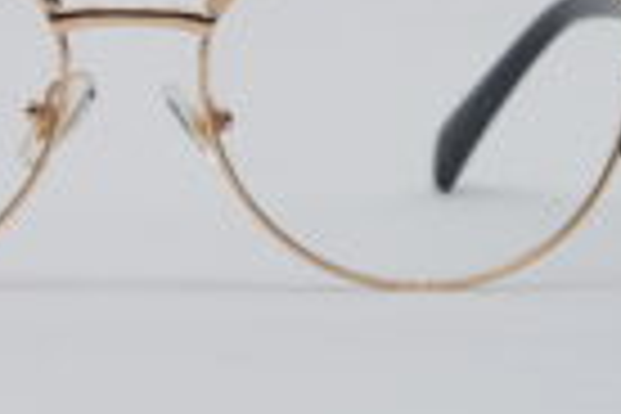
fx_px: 3760
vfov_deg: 6.3
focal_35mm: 218
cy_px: 50
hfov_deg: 9.4
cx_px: 162
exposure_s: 1/160
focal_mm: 50
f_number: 9
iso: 100
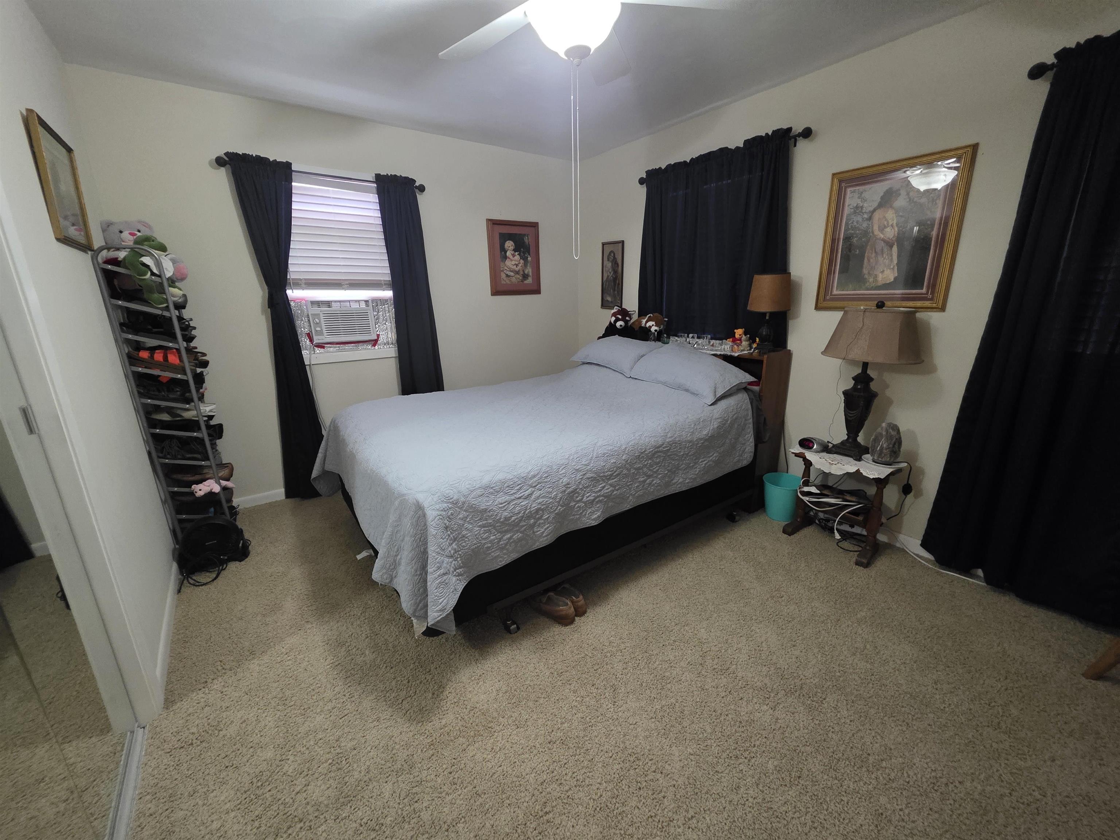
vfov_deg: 89.9
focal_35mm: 13
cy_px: 420
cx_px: 560
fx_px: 421
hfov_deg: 106.2
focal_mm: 2.2
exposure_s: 1/60
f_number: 1.9
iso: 1000
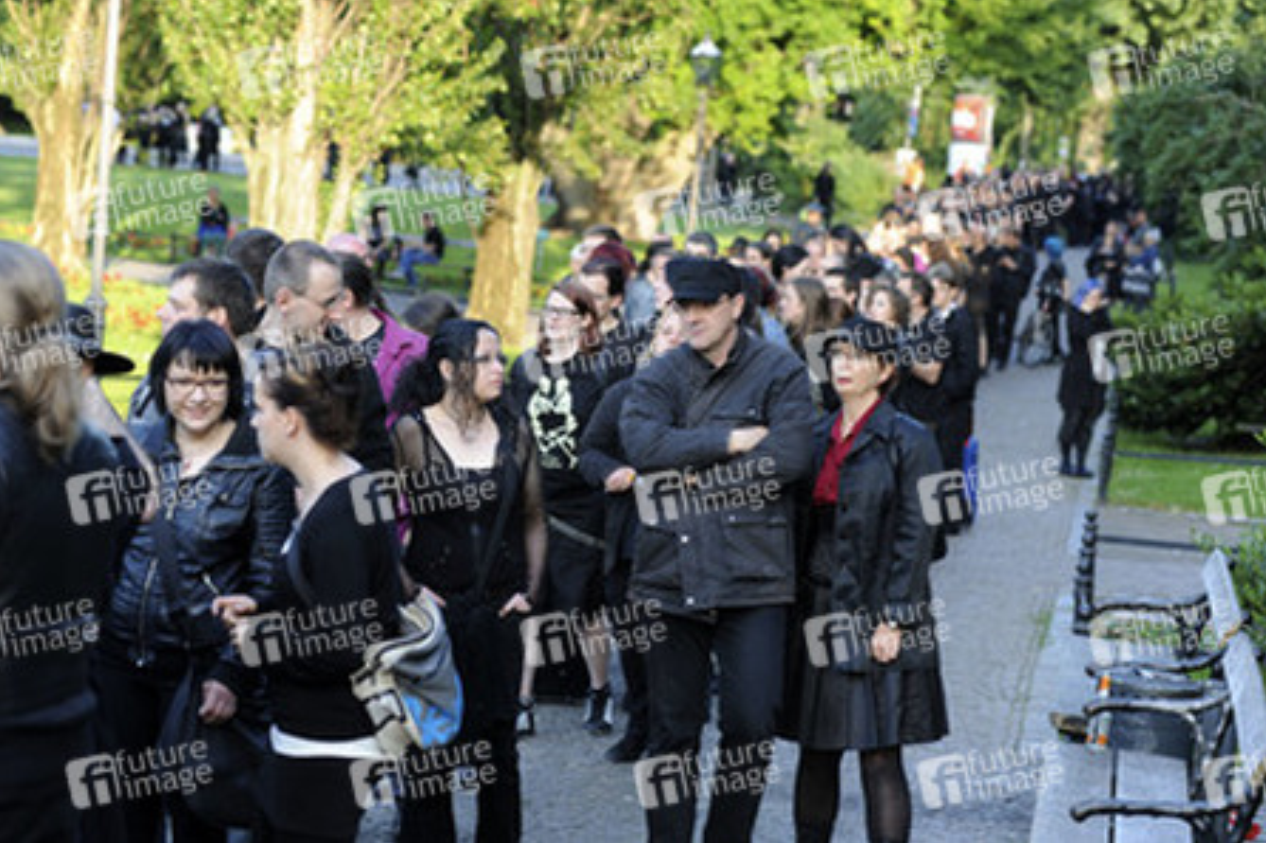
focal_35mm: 106
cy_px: 420
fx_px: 3726
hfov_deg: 19.3
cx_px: 630
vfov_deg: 12.9
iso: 640
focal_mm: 105
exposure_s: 1/250
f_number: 5
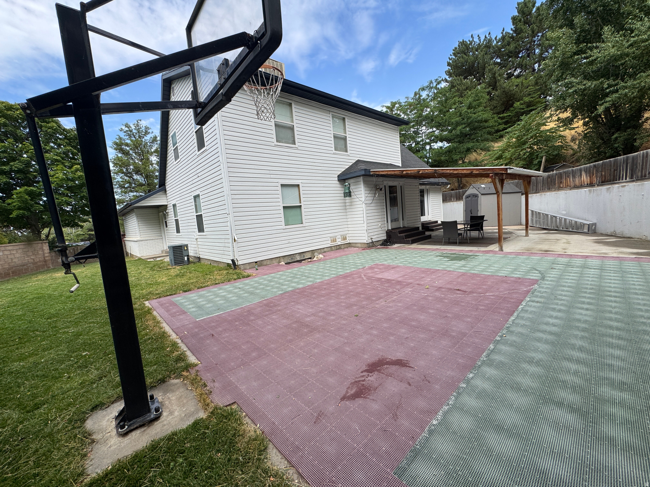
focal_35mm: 14
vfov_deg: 85.7
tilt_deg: -7.2
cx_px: 325
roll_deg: +4.0
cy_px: 244
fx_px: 263
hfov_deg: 102.1
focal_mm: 2.22
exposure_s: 1/1048
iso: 50
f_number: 2.2
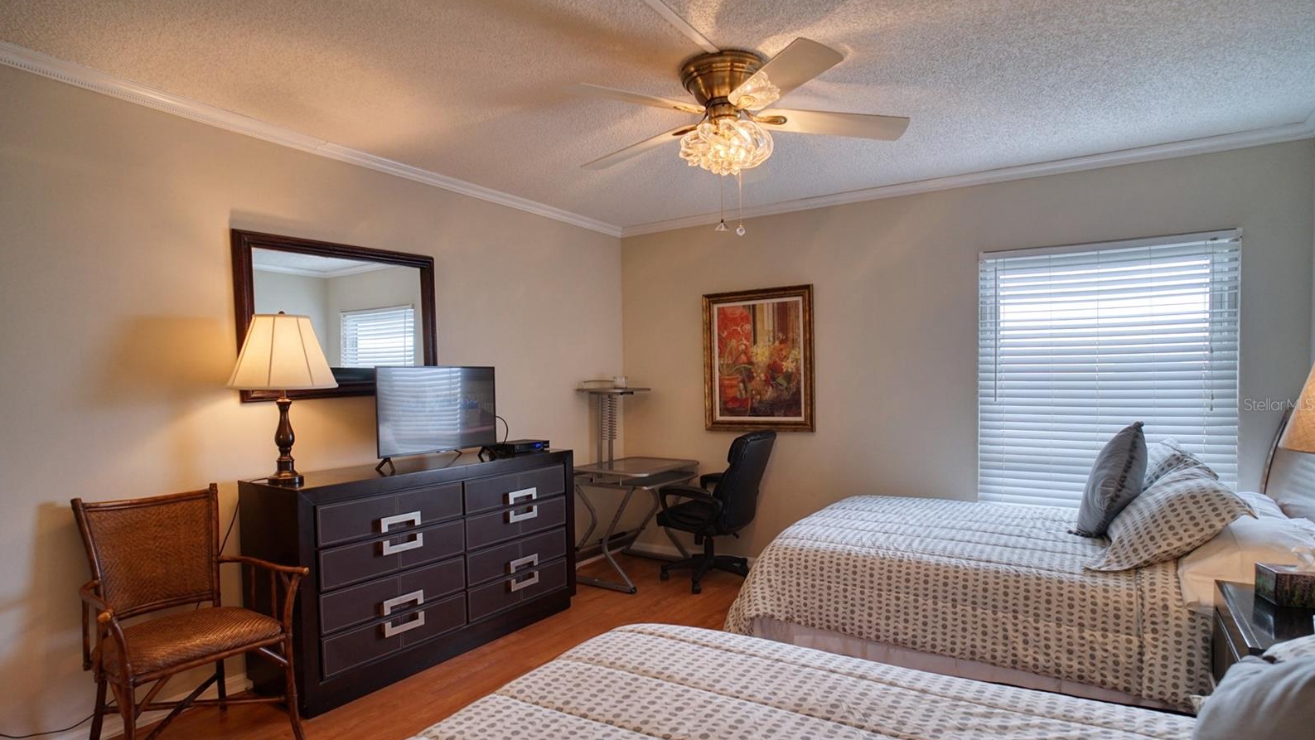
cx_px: 655
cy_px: 404
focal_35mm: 19
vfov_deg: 58.3
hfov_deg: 89.6
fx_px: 663
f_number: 4.5
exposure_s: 1/200
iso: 400
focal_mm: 18
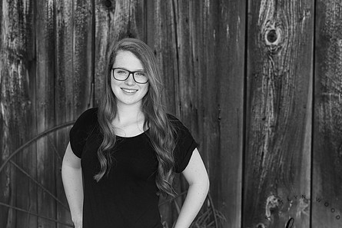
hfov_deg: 16.6
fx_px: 1169
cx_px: 149
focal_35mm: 123
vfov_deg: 11.1
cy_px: 139
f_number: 5.6
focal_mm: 92
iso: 400
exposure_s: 1/200
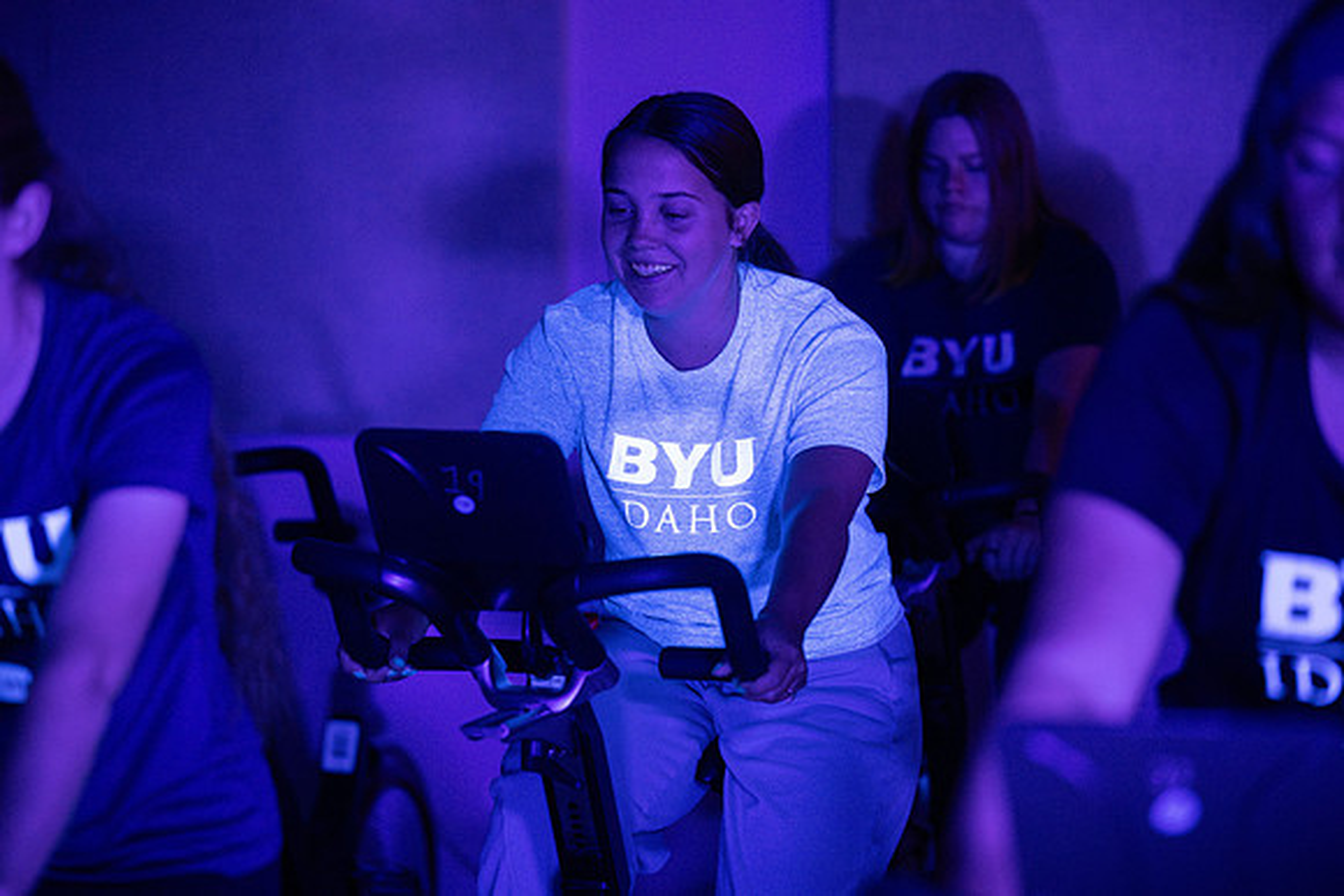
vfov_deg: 12.5
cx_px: 672
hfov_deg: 18.6
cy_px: 448
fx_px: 4107
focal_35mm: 110
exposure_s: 1/160
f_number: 2.8
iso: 6400
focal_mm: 110
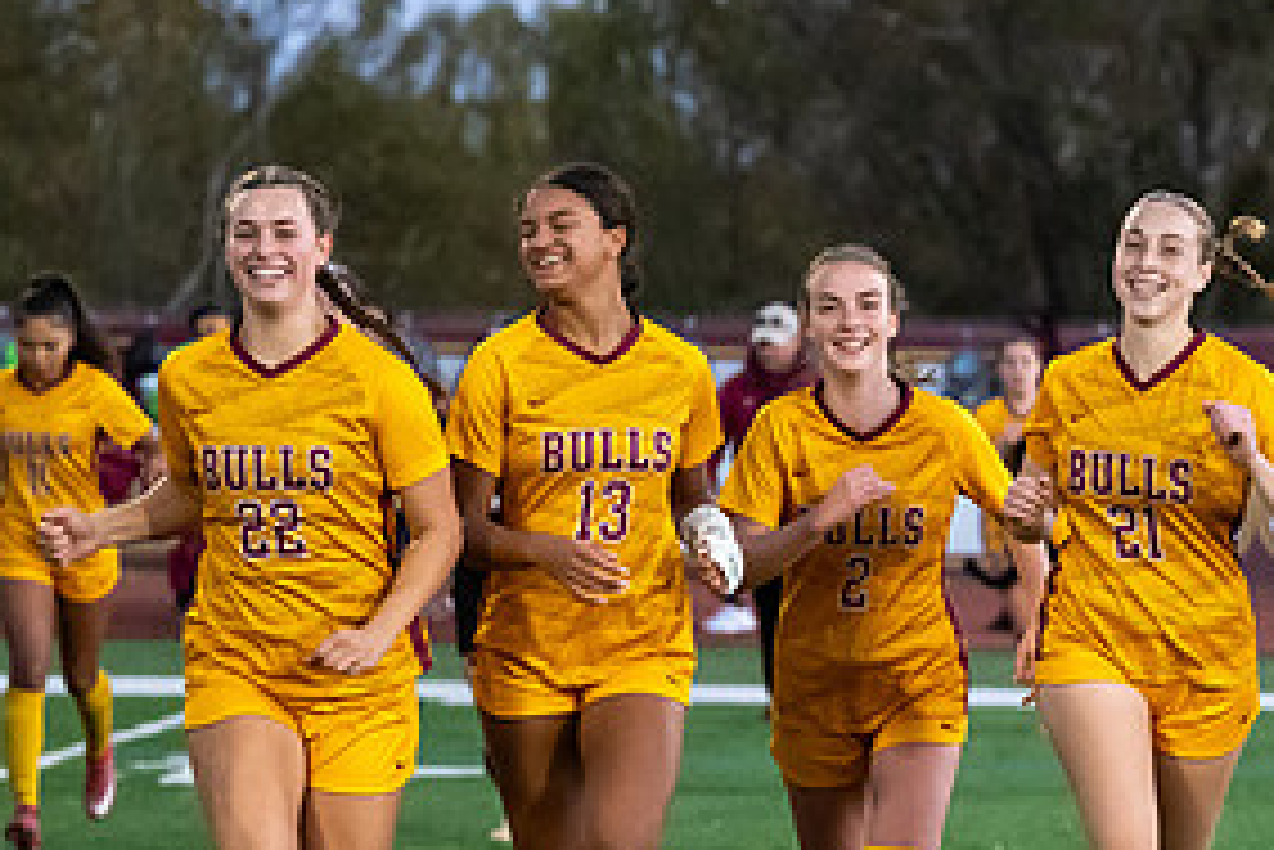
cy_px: 717
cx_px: 1353
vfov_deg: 5.8
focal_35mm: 236
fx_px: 8356
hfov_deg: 8.7
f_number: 2.8
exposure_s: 1/1000
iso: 5600
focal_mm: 82
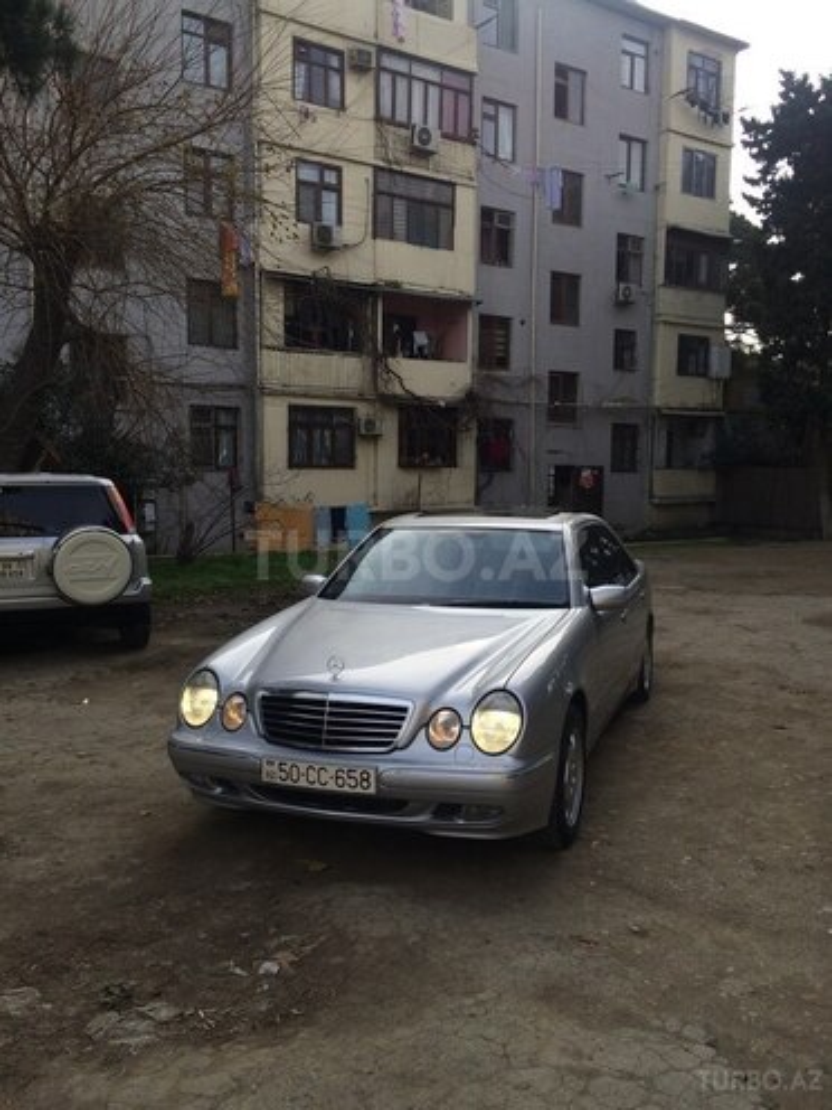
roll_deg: +0.4
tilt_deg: -6.8
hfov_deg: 48.2
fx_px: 929
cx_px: 416
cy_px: 555
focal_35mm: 29
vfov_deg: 61.7
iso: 32
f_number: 2.2
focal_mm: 4.15
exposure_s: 1/933
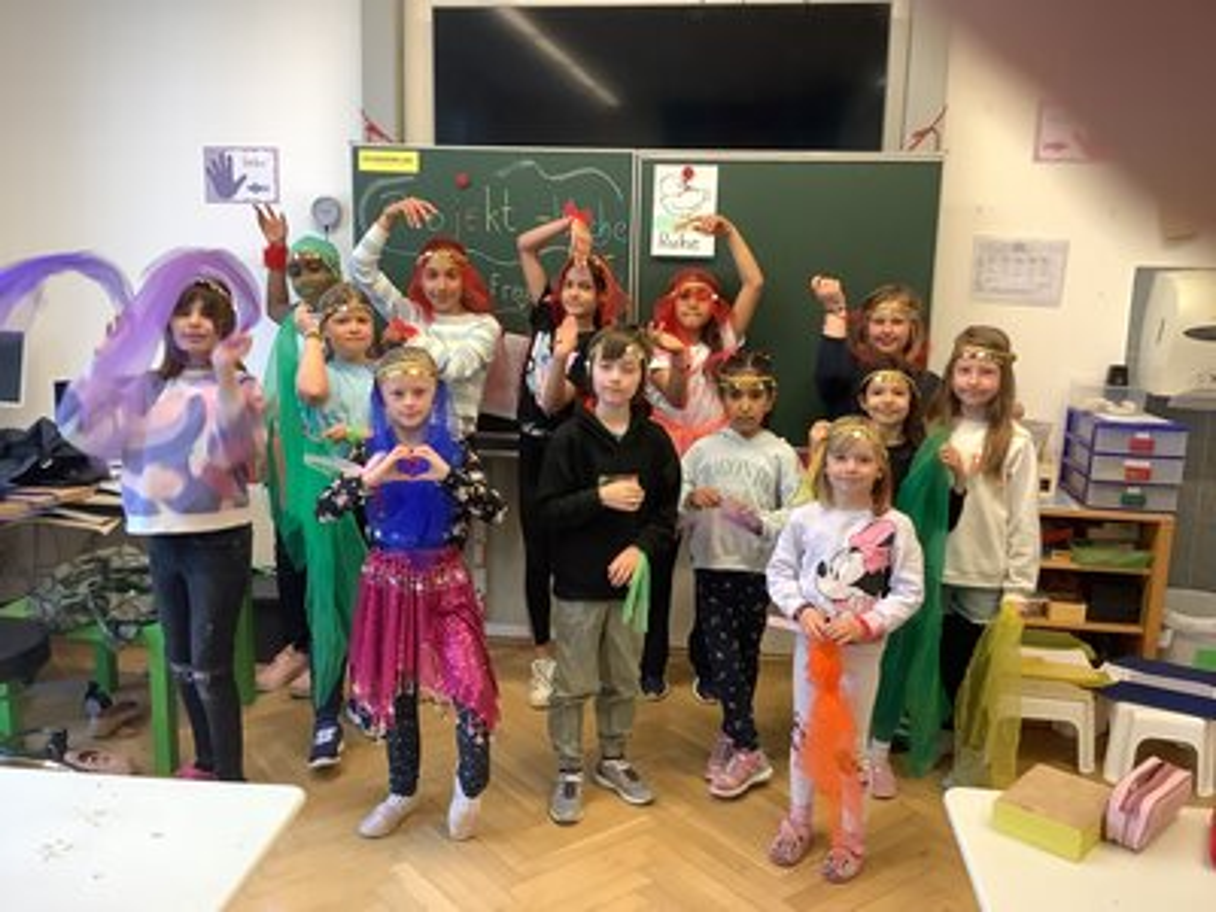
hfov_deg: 58.4
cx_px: 608
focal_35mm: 31
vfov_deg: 45.4
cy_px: 456
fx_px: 1089
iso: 160
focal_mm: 3.3
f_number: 2.4
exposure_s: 1/60
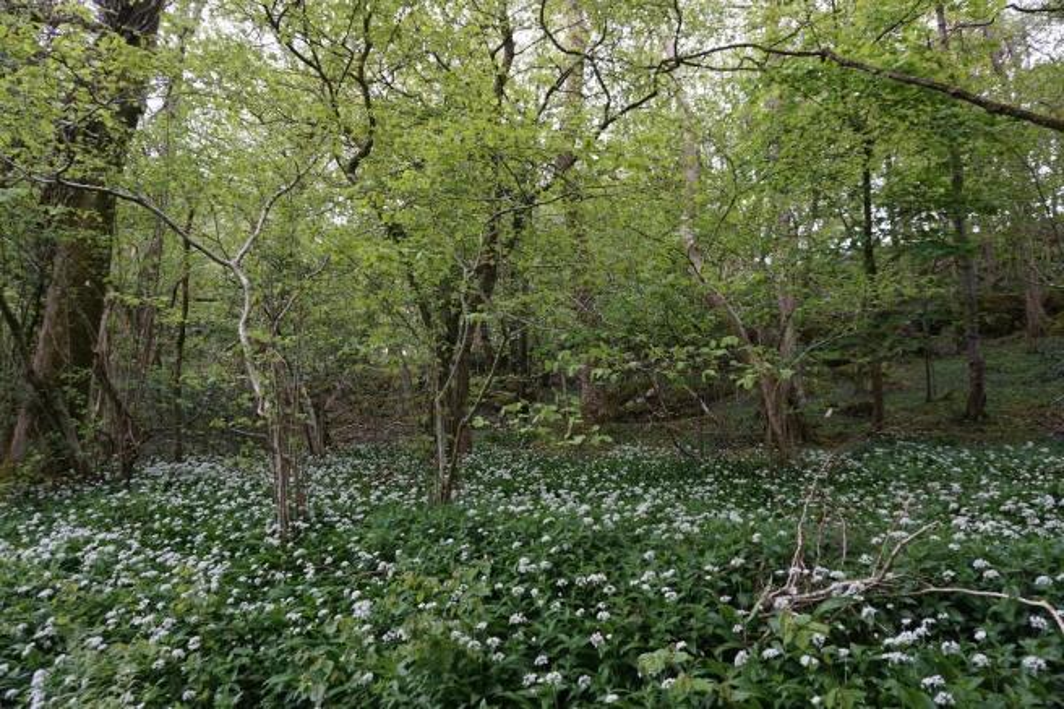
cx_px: 532
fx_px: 709
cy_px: 354
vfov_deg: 53.1
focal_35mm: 24
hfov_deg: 73.8
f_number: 4
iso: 500
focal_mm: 16
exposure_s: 1/160
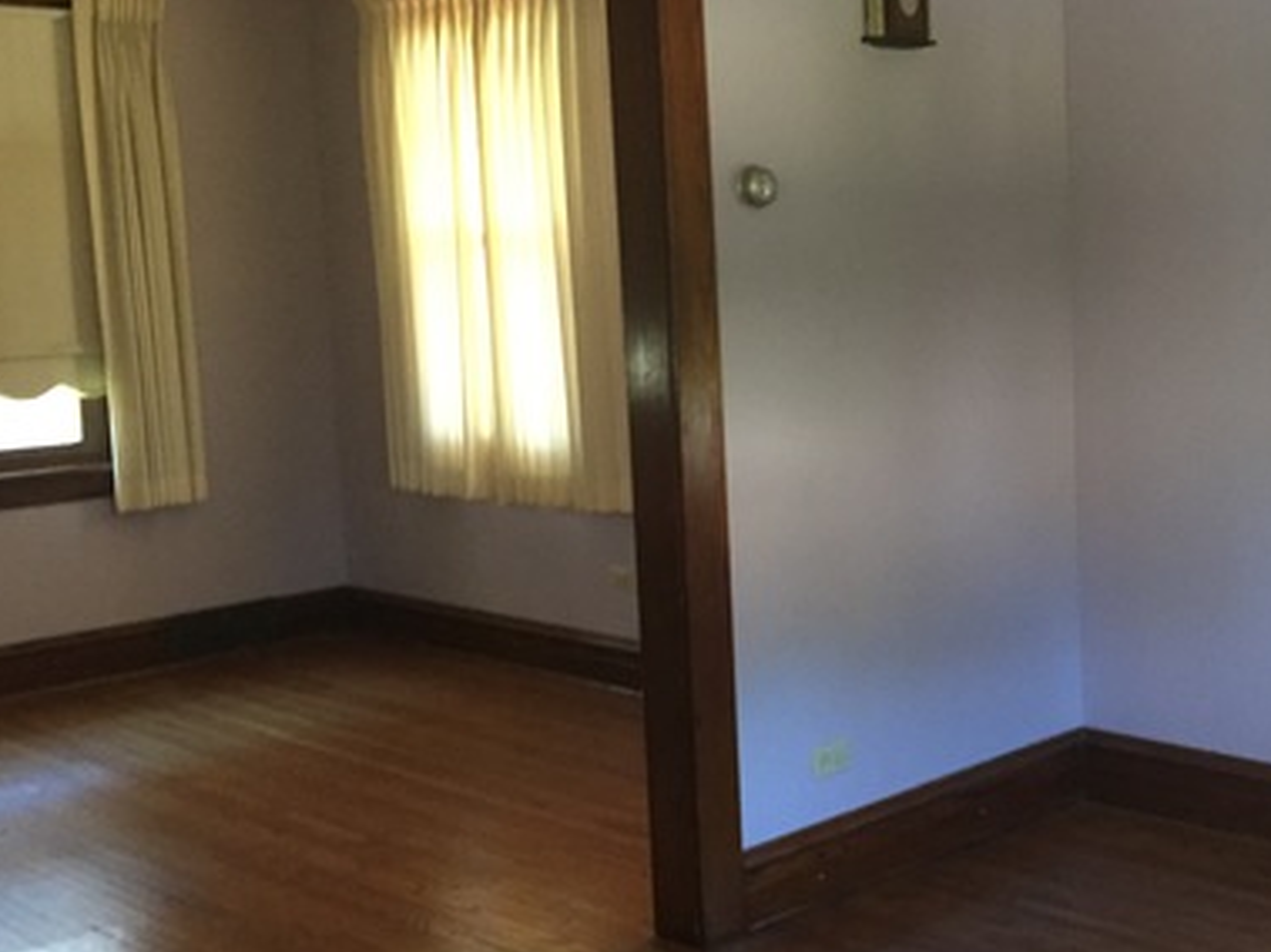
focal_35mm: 49
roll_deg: +1.6
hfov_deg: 37.3
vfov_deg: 29.6
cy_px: 426
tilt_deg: -4.6
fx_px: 1799
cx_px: 1050
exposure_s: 1/17
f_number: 2.2
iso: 250
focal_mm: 4.15
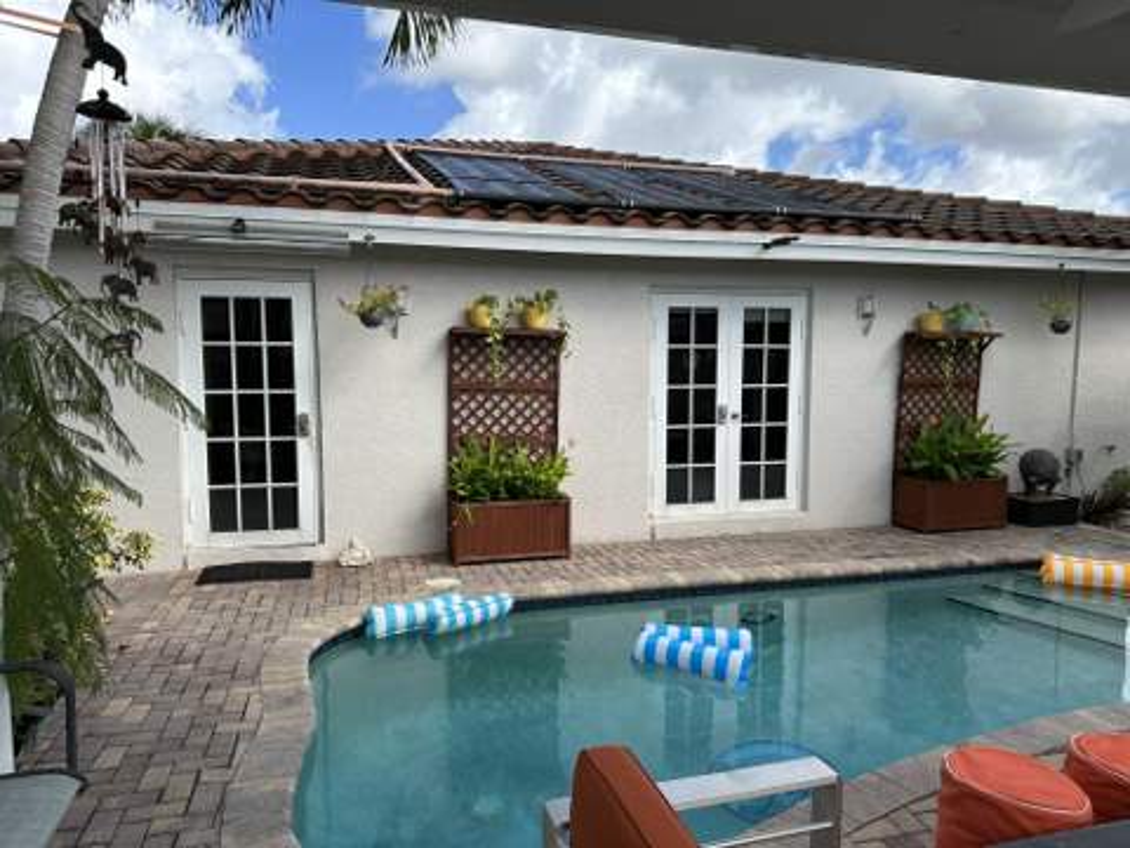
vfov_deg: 56.8
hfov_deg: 71.6
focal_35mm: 24
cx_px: 565
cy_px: 424
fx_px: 783
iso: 80
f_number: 1.78
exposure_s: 1/2203
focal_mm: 6.86
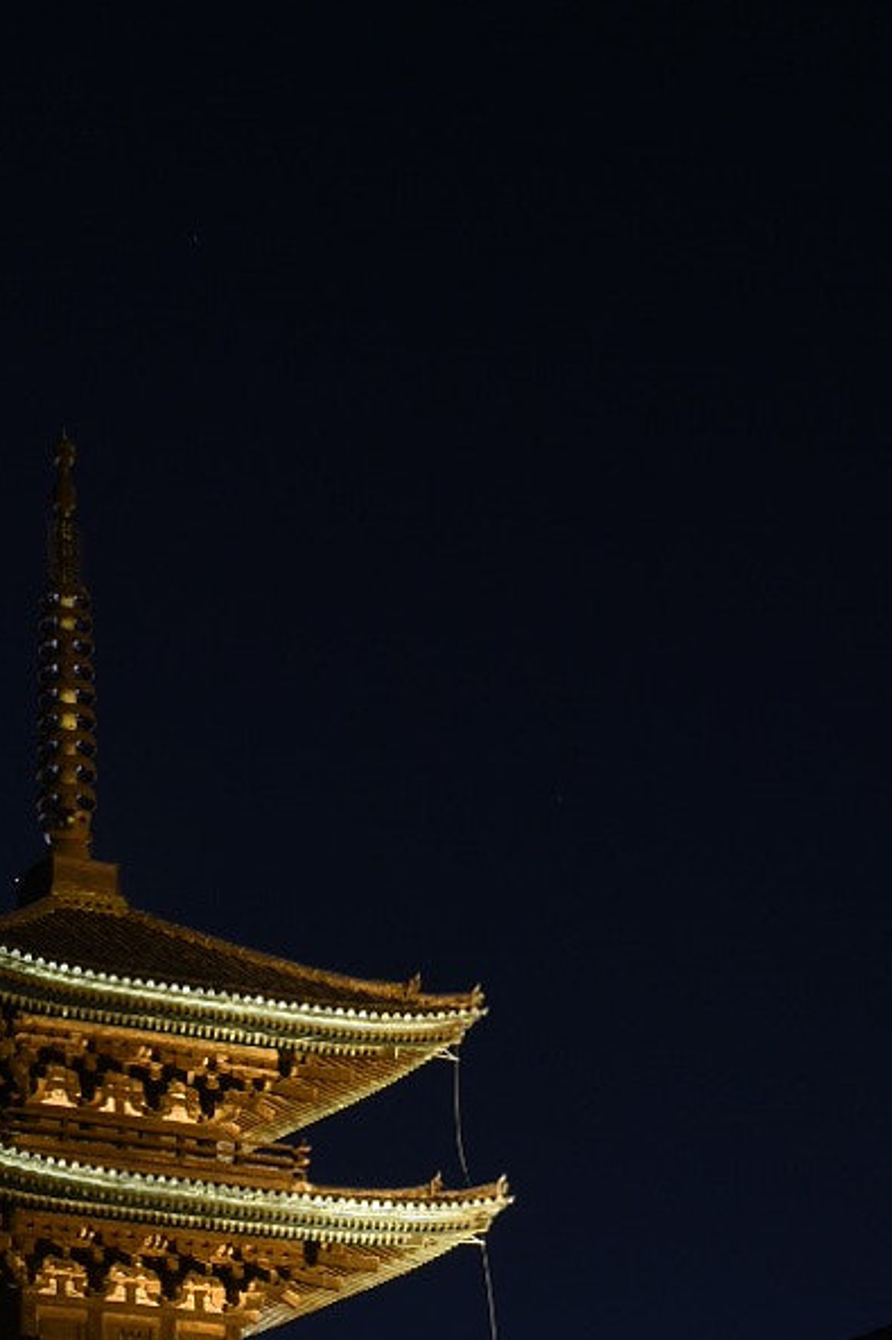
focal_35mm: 81
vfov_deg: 23.6
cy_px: 1448
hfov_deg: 16.1
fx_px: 3012
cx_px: -216
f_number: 13
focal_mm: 20
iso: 100
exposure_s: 30
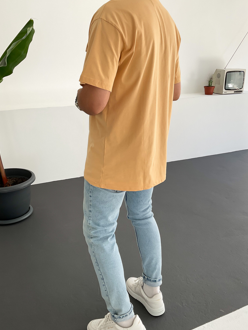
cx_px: 134
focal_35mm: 33
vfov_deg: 55.3
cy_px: 162
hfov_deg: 42.9
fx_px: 315
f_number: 1.8
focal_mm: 3
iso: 20
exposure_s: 1/120
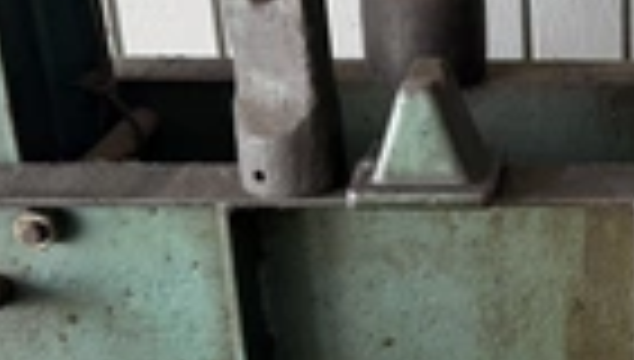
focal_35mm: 74
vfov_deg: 16.4
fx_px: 1247
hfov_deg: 27.0
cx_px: 634
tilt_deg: -21.6
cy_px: 198
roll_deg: +0.3
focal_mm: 6.76
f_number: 1.78
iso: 100
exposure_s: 1/120
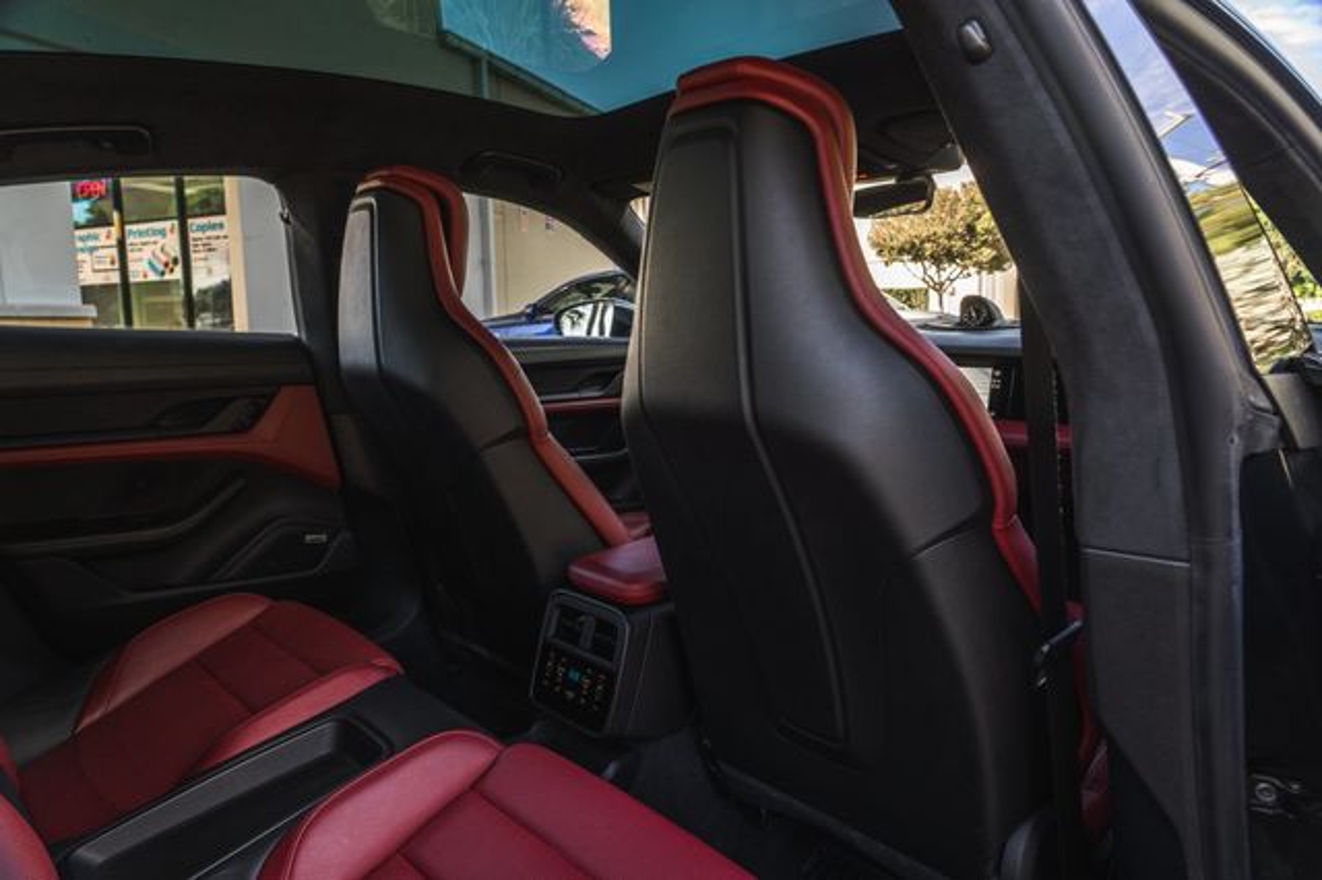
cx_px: 661
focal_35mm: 24
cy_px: 440
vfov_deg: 53.1
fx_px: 881
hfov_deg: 73.8
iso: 640
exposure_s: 1/30
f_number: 8
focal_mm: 24
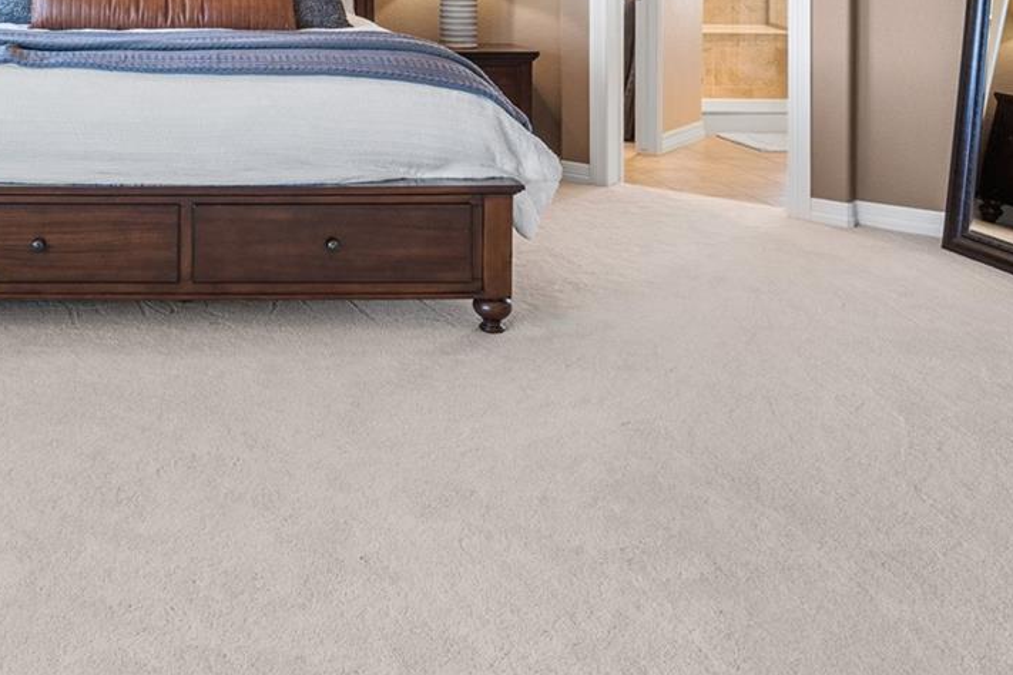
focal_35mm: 36
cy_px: -46
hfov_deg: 49.6
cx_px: 187
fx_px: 1013
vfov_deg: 32.9
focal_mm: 16
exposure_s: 1/6
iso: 800
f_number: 8
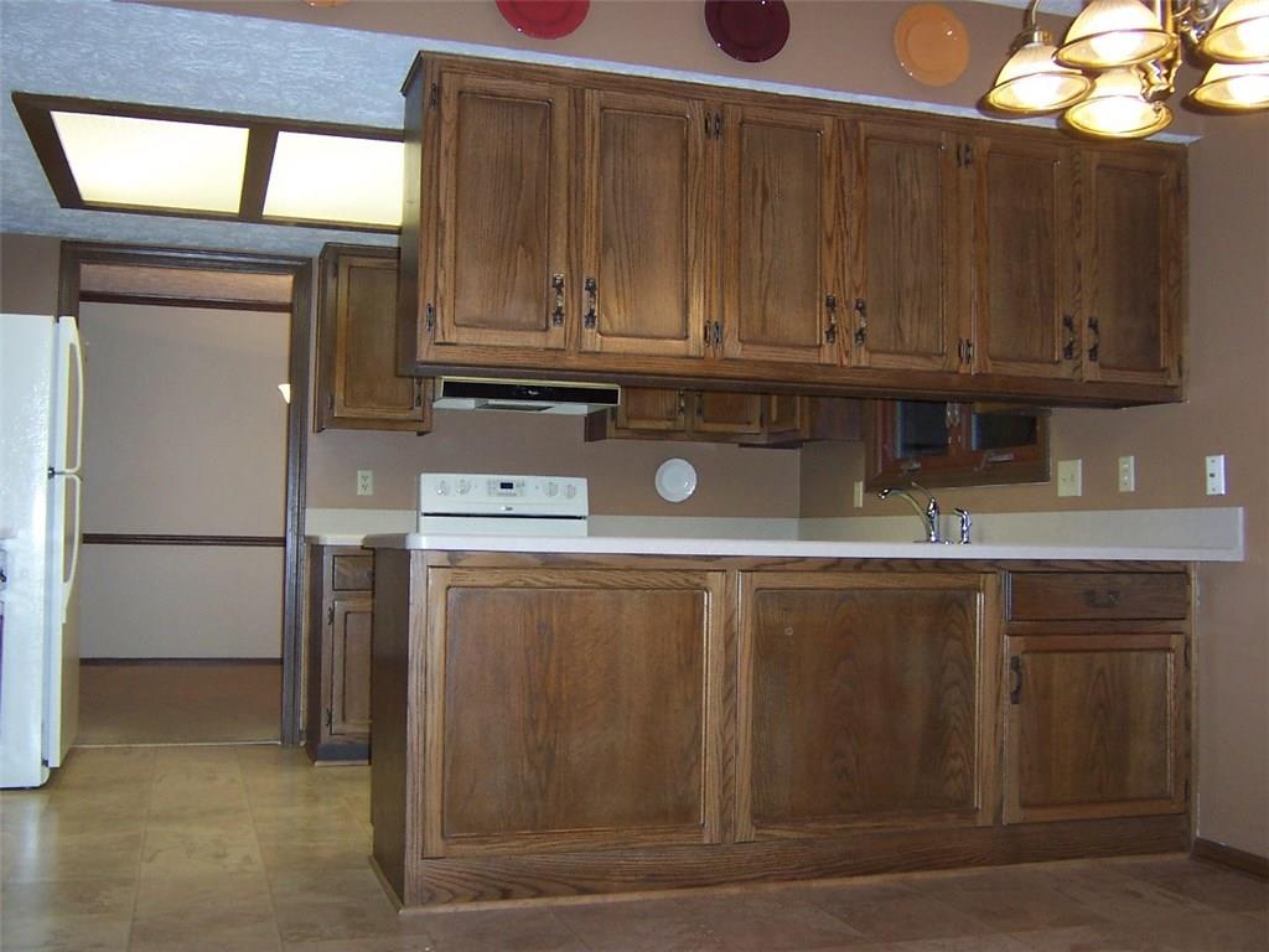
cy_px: 476
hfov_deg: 51.4
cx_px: 634
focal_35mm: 36
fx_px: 1320
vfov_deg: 39.7
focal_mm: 5.6
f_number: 2.8
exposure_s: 1/60
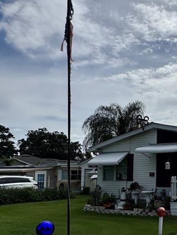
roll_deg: +0.6
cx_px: 208
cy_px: 154
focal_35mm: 38
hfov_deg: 32.0
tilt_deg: +6.1
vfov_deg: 48.3
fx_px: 259
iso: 32
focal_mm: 2.22
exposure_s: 1/3906
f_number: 2.2
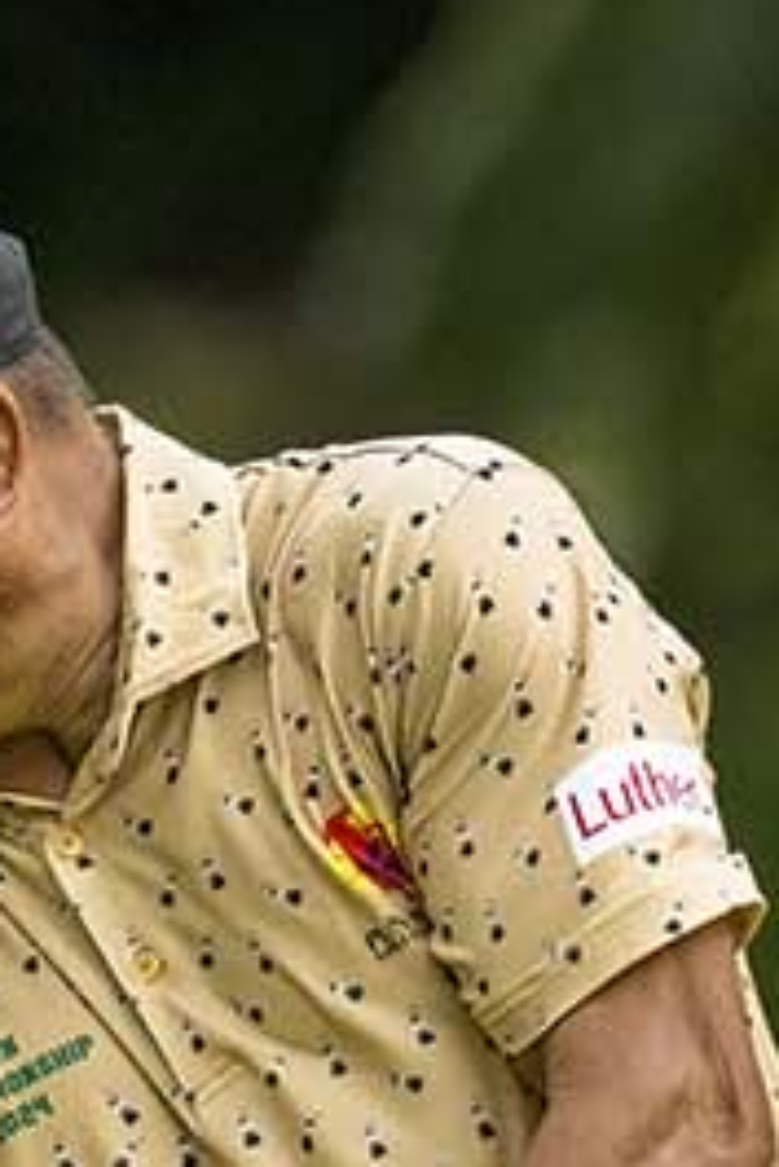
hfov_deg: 0.6
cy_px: 1101
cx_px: -57
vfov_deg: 0.9
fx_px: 70499
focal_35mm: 2175
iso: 3200
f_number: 3.2
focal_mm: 400
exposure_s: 1/5000
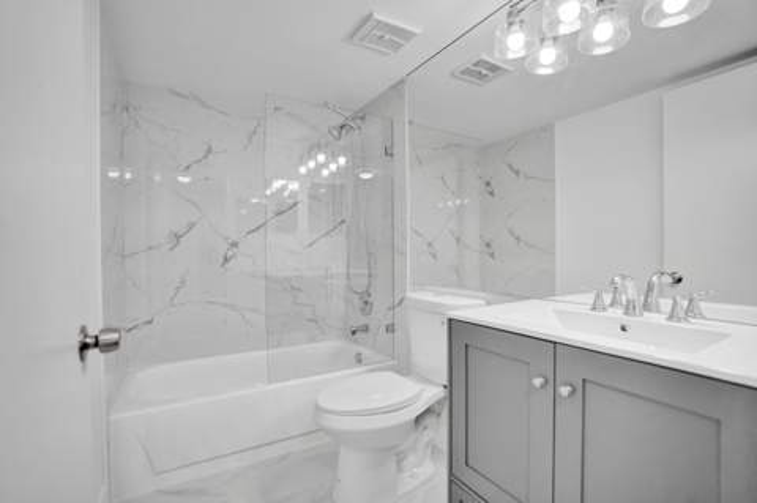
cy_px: 252
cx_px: 378
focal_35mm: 16
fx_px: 336
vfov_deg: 73.6
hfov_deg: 96.8
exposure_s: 1/800
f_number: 2.8
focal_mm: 16
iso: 800
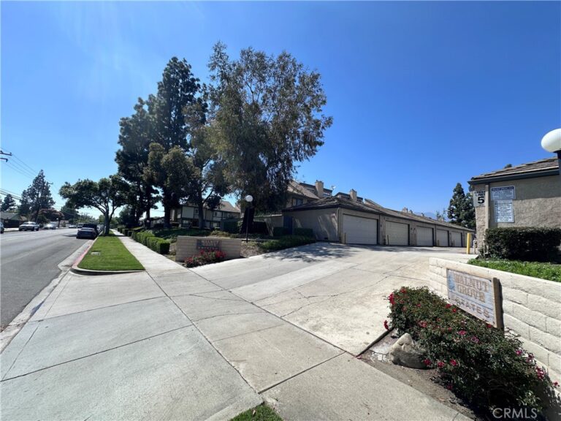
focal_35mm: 14
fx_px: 227
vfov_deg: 85.7
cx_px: 280
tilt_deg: +6.7
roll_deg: -3.1
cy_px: 210
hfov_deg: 102.1
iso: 50
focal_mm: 2.22
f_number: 2.2
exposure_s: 1/1553
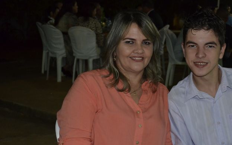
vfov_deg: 22.8
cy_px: 97
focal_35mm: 57
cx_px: 143
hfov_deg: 35.7
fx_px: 358
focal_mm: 29
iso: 3200
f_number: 4.5
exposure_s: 1/60
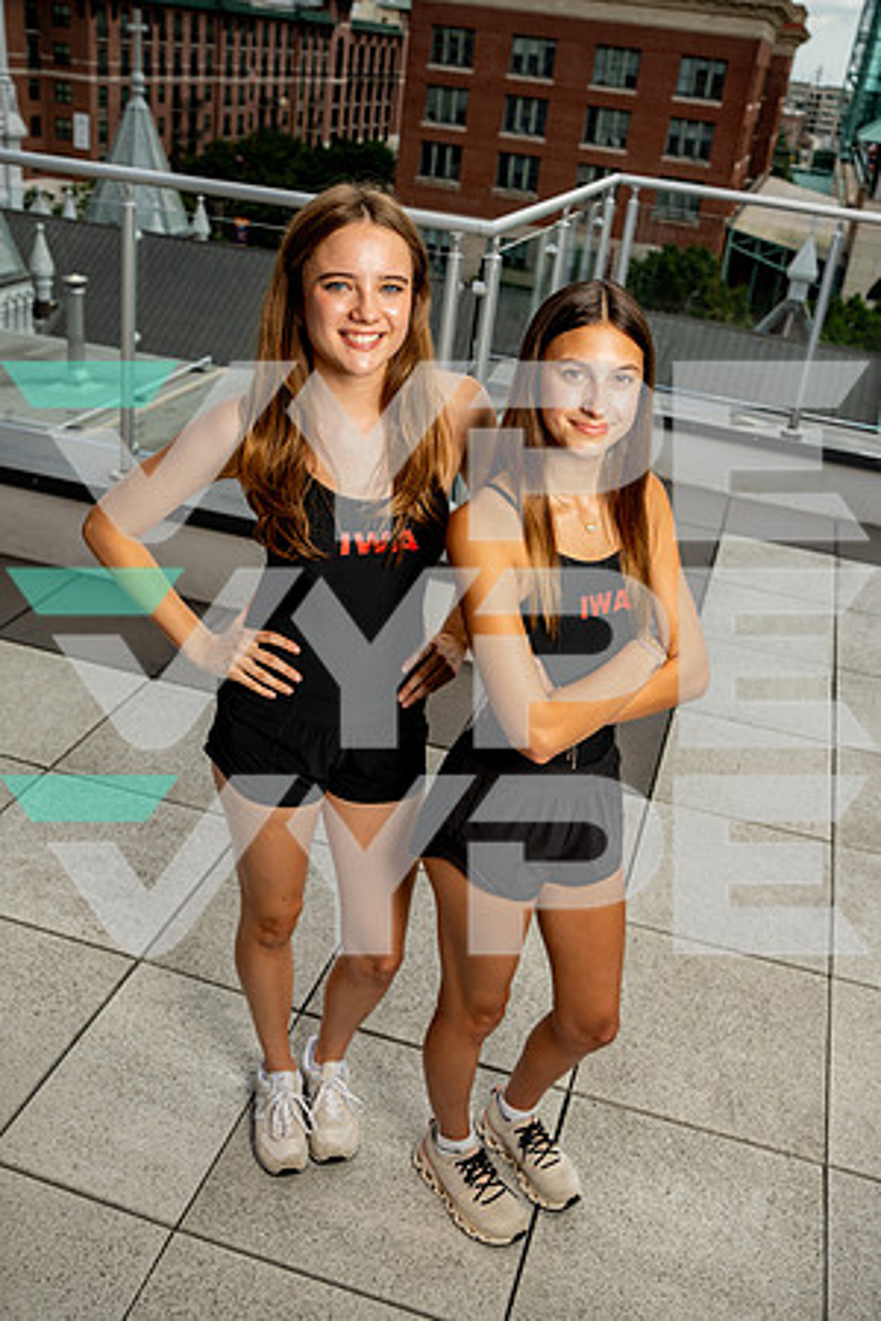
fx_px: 1244
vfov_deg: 55.9
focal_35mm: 34
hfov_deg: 39.0
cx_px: 440
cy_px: 660
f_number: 5.6
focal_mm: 33.9
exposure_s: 1/250
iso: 100
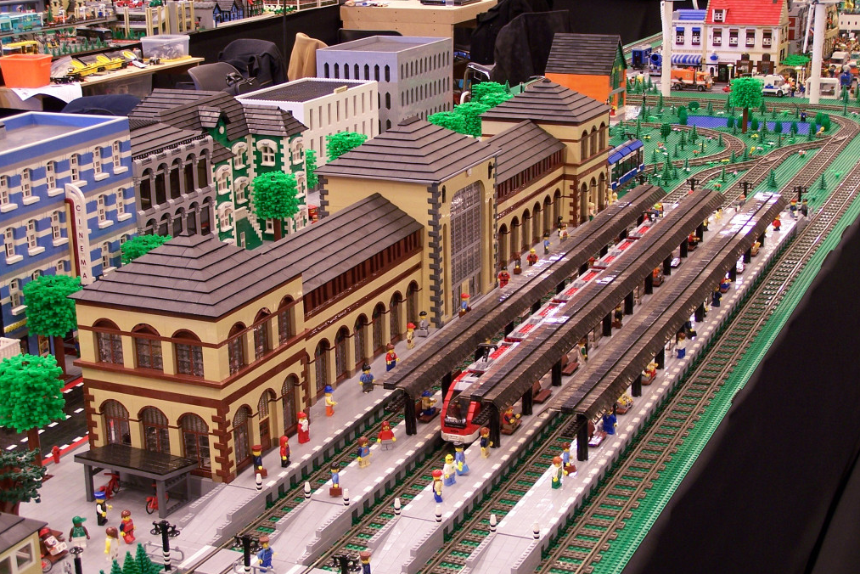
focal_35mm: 62
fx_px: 1481
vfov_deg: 21.9
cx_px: 430
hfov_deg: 32.4
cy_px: 310
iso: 80
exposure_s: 1/2
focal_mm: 9.8
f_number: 3.1
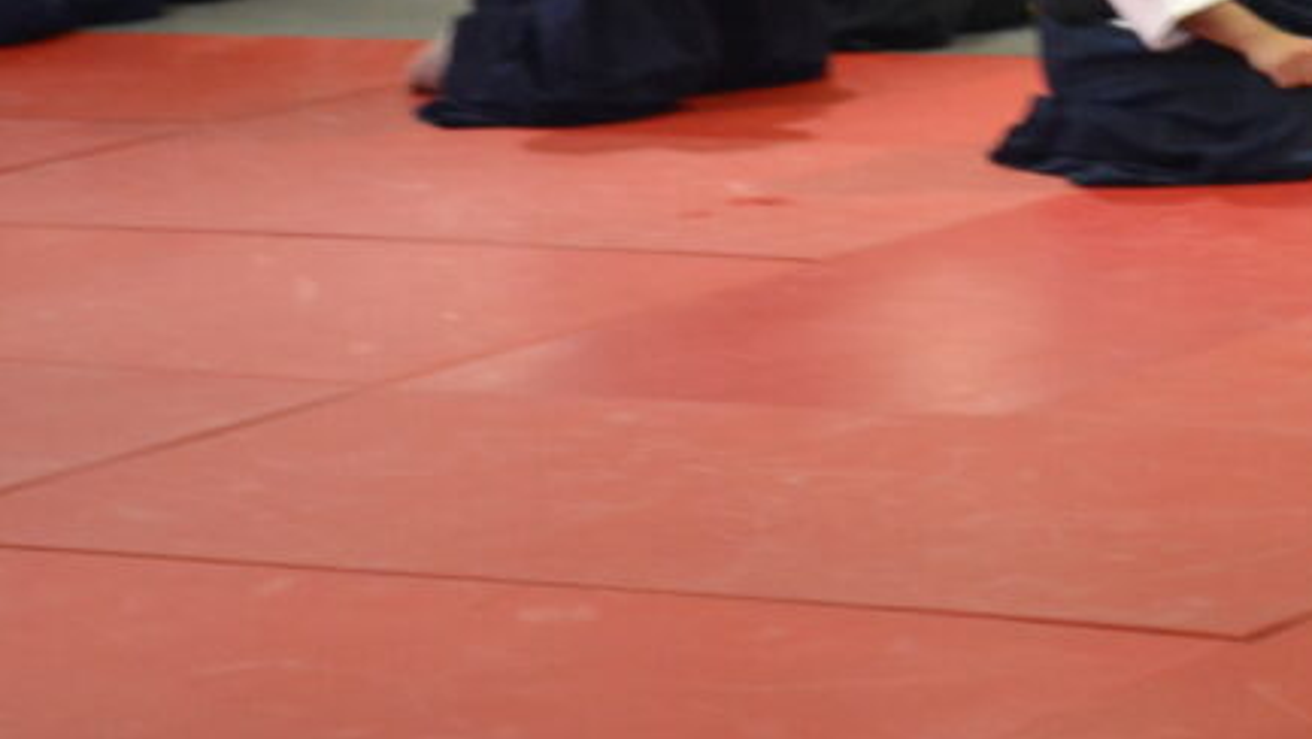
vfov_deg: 5.9
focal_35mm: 204
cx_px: 1354
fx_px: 7108
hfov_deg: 10.4
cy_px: -259
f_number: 5.6
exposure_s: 1/60
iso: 2000
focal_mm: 55
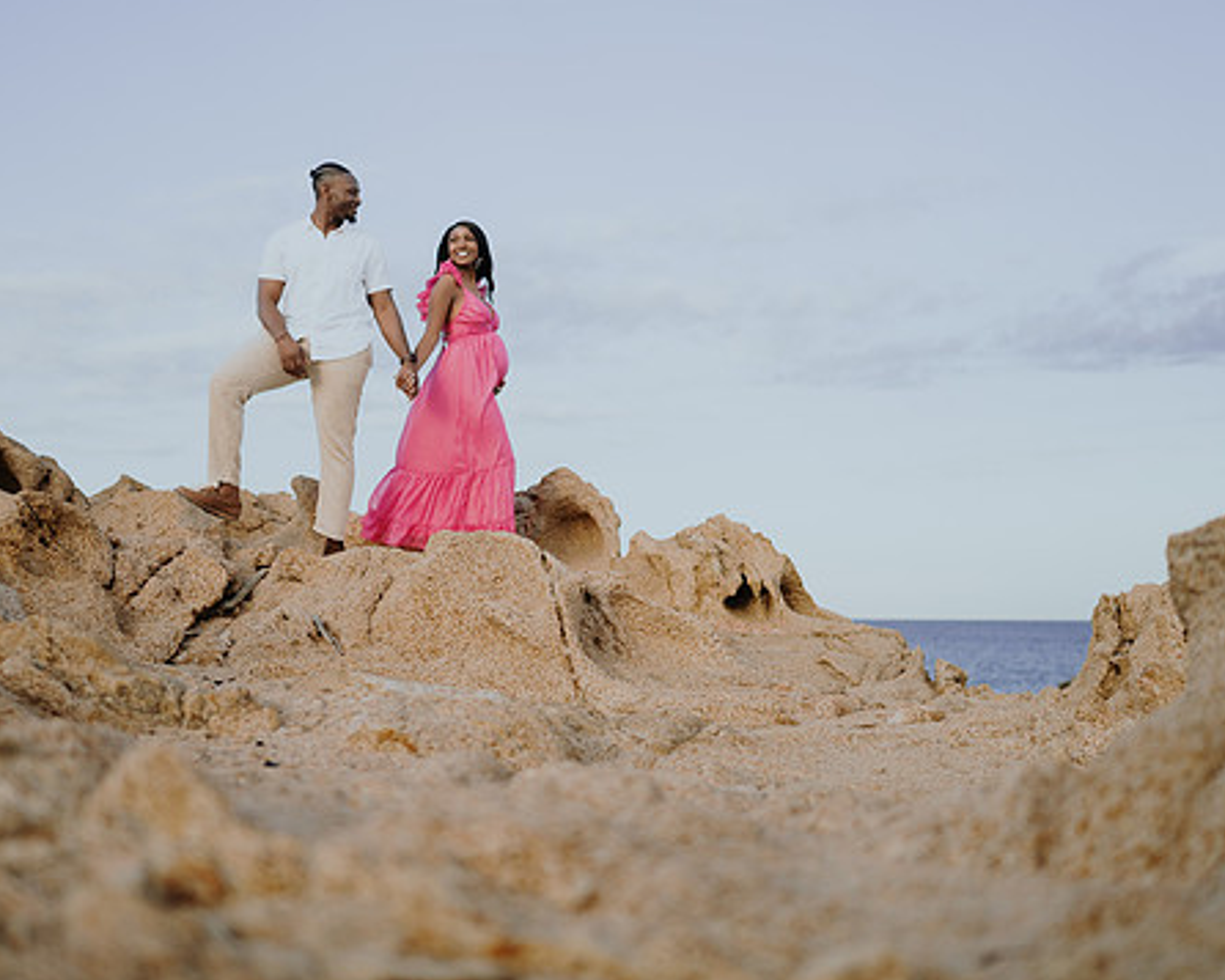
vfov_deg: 34.9
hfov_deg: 42.9
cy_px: 487
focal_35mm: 43
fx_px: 1559
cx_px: 593
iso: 100
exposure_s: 1/3200
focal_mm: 35
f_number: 1.8
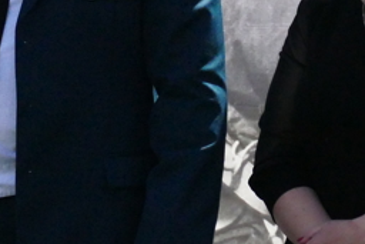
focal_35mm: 395
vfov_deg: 3.5
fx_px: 4007
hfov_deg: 5.2
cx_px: 76
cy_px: -37
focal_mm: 49.07
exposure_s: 1/16000
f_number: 3.9
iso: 3200
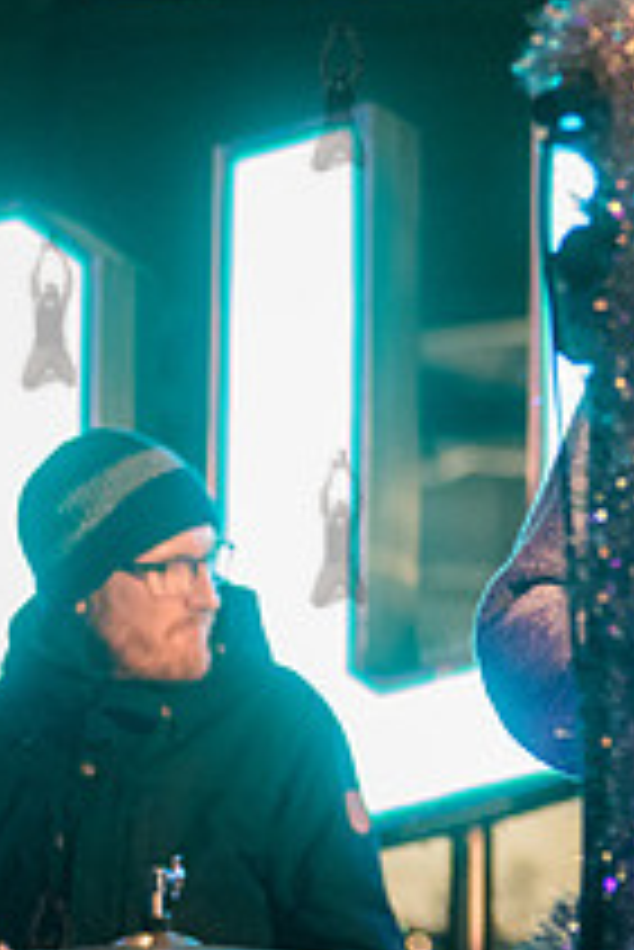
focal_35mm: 220
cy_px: 308
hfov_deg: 6.2
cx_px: 917
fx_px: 5802
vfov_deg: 9.3
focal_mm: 80
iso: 8000
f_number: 3.2
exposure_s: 1/250
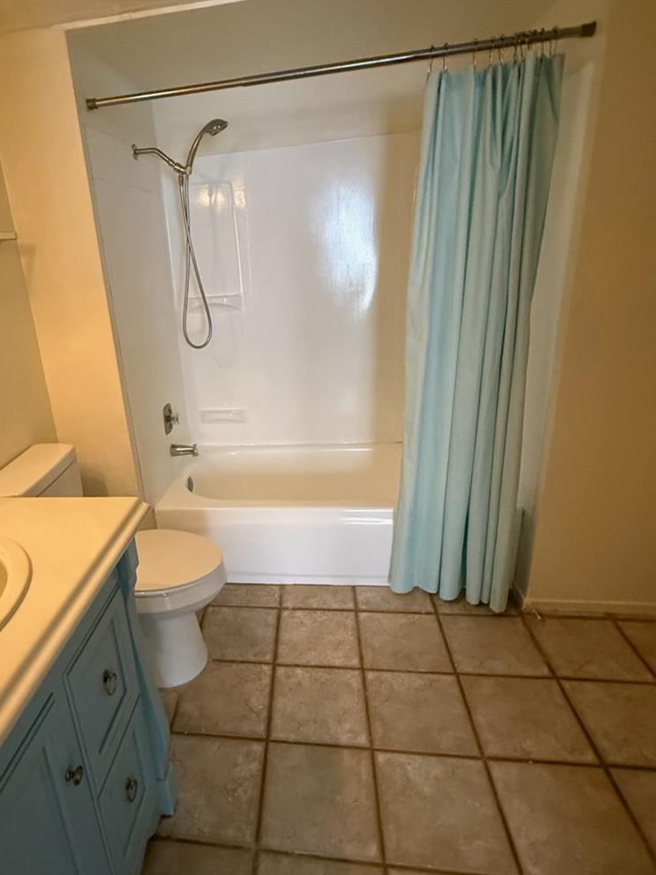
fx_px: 531
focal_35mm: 21
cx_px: 229
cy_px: 444
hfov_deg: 62.2
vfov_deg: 79.0
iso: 800
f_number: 2.2
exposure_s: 1/60
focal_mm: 2.22
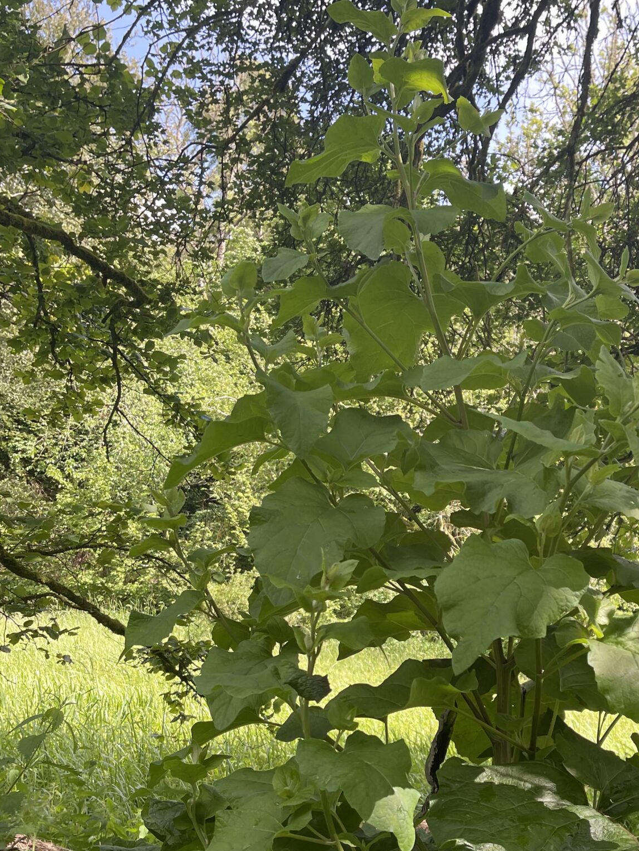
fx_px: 1034
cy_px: 572
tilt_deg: +1.2
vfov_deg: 44.1
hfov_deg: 33.9
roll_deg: -5.1
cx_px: 446
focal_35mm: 42
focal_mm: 5.1
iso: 32
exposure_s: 1/274
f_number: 1.6
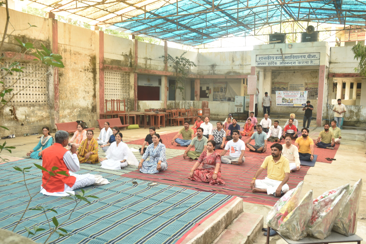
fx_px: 335
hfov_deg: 57.2
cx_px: 183
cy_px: 122
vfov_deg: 40.0
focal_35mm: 33
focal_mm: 22
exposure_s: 1/15
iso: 100
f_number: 5
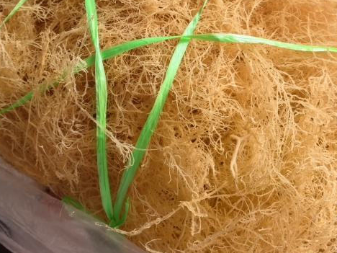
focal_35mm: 41
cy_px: 47
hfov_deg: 45.8
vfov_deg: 34.0
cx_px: 174
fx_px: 399
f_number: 4
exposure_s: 1/100
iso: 100
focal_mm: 5.75
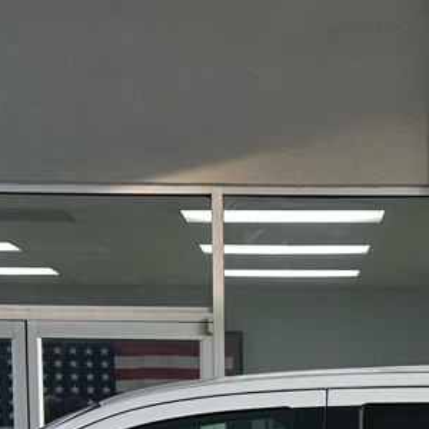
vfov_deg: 14.5
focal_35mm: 113
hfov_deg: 15.4
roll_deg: +0.0
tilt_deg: -6.7
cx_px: 316
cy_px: 628
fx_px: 1584
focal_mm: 6.86
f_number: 1.78
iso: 64
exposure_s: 1/191
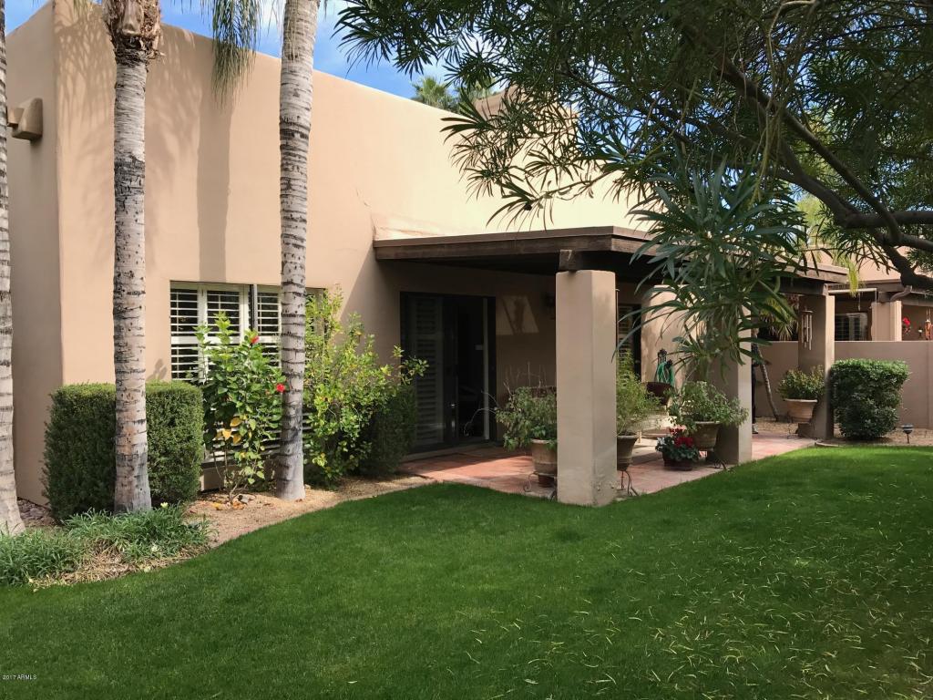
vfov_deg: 49.7
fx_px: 755
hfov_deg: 63.4
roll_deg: +0.8
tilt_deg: +0.8
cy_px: 350
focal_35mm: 28
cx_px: 466
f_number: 1.8
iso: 20
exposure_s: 1/772
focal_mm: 3.99
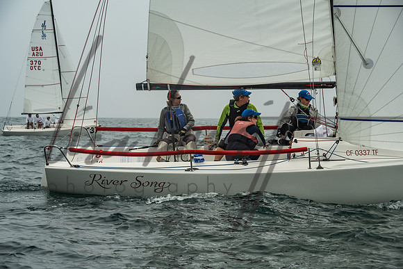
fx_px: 1097
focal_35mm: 98
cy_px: 134
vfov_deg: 14.0
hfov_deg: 20.8
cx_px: 202
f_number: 9
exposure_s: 1/2500
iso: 800
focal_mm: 98
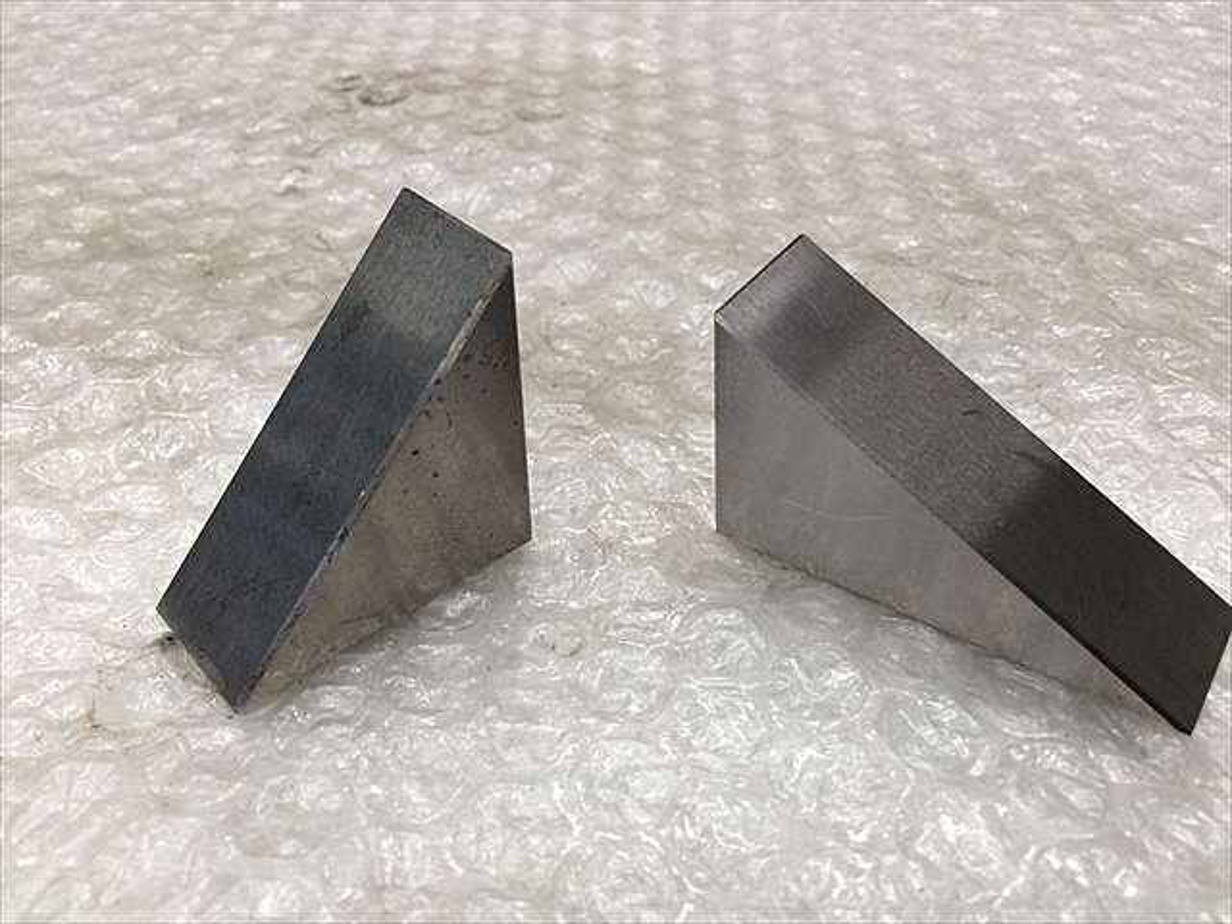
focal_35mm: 29
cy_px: 462
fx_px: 1032
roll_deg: -0.5
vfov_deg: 48.2
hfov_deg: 61.7
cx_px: 616
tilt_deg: -43.6
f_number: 2.2
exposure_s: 1/30
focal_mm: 4.15
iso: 40
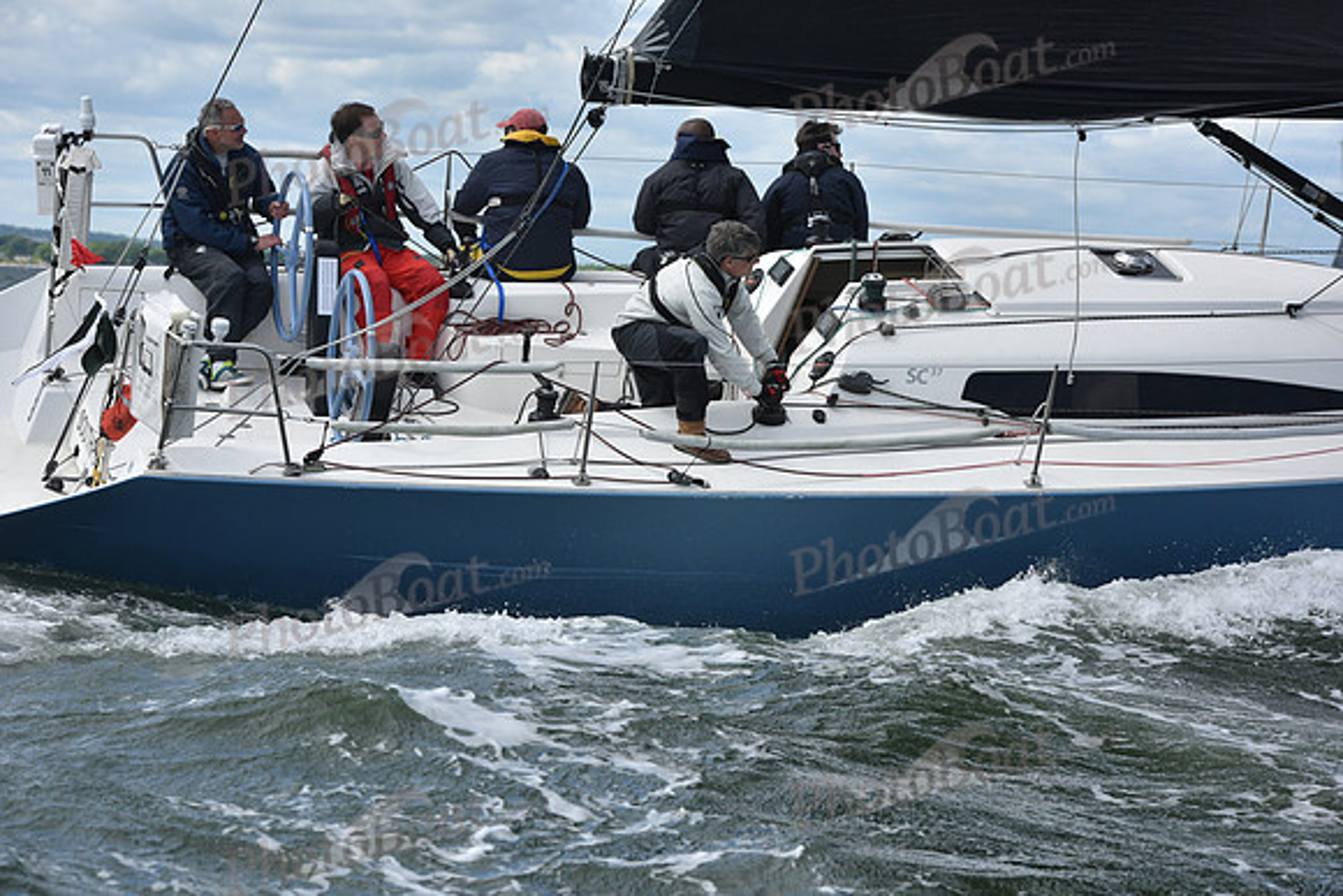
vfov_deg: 11.2
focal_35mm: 122
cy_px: 448
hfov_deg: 16.8
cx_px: 672
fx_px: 4552
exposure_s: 1/1000
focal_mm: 122
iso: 320
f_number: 8
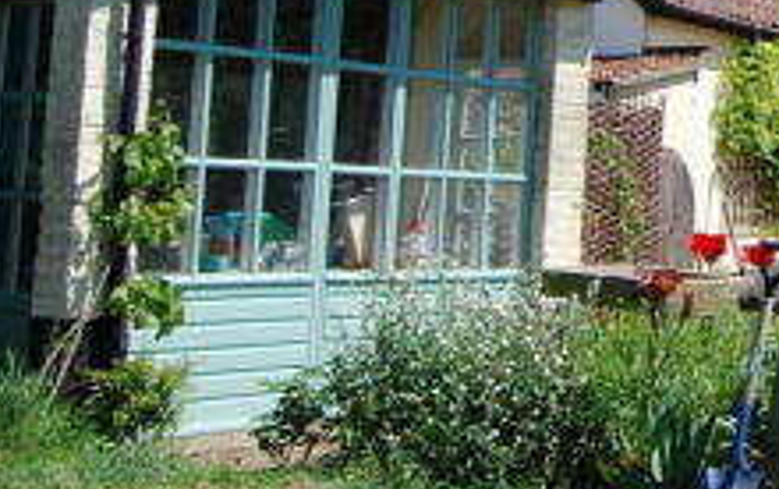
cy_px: -71
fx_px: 1839
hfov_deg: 21.1
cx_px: 1087
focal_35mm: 87
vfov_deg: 14.7
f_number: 8
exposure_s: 1/250
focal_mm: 19
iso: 200
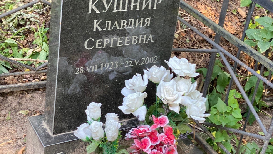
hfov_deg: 32.3
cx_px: 152
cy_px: 38
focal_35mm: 65
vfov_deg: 18.4
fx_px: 471
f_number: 2
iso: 160
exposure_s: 1/78
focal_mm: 6
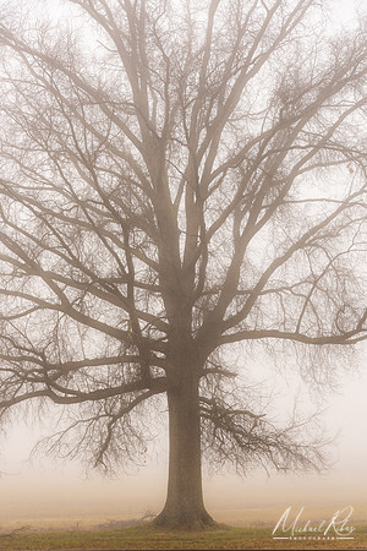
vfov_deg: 23.6
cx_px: 184
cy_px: 276
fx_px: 1315
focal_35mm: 86
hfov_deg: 15.9
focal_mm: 86
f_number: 11
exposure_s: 1/45
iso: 100
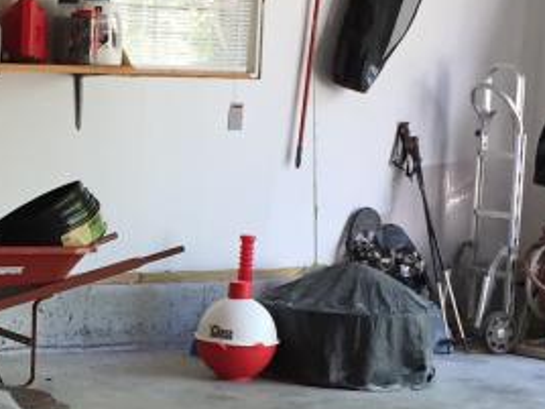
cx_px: 51
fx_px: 1748
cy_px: 334
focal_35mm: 111
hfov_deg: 17.5
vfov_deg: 13.3
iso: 32
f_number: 2.2
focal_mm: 4.15
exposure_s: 1/30
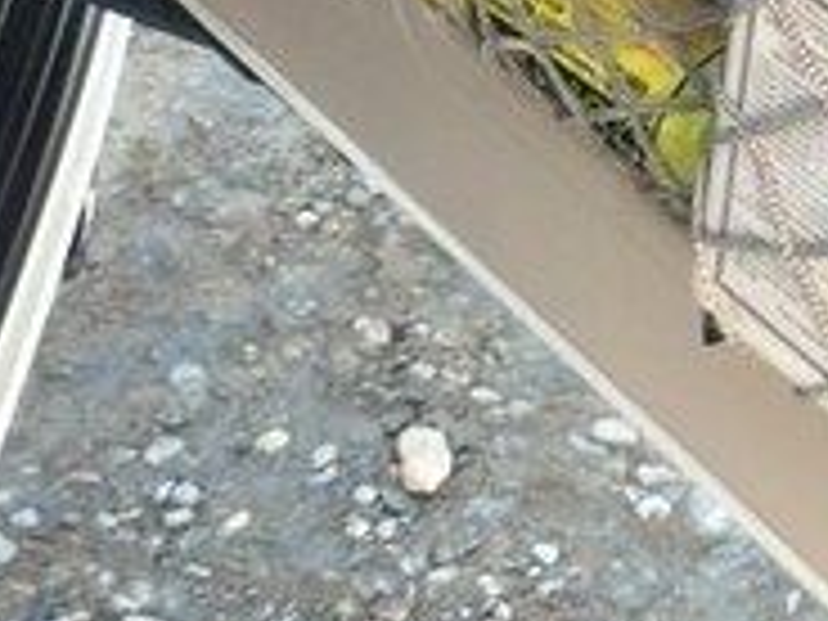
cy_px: -137
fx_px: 2488
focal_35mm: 104
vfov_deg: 13.8
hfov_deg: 18.3
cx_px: 878
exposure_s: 1/50
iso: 32
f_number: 2.2
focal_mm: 4.15
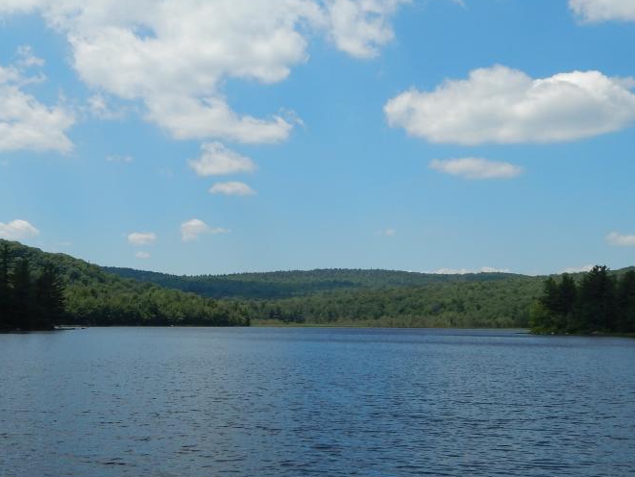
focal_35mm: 48
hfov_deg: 39.3
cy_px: 236
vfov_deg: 30.3
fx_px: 881
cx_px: 228
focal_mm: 5.6
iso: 125
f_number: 6.5
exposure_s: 1/640
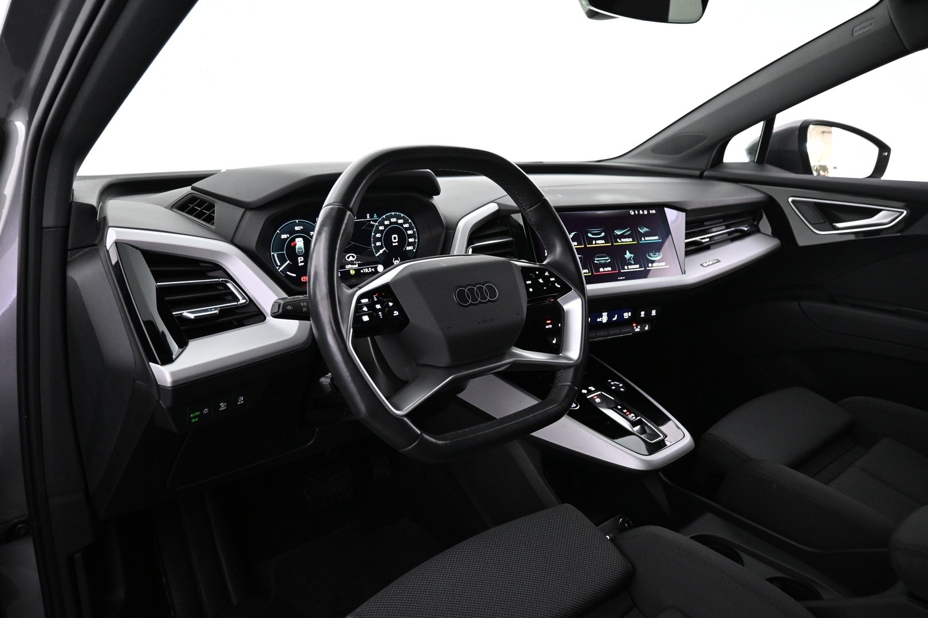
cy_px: 309
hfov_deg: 73.7
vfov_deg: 53.1
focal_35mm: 24
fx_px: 619
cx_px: 464
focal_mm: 16
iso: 1600
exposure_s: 1/30
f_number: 3.5
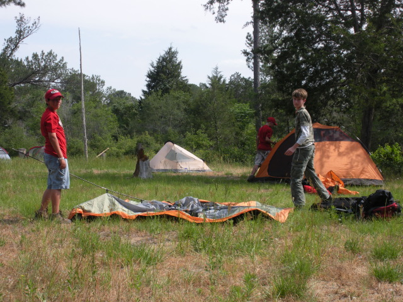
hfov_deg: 30.3
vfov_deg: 22.9
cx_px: 202
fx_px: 745
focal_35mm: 64
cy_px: 151
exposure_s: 1/275
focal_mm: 11.2
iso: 64
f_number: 4.6
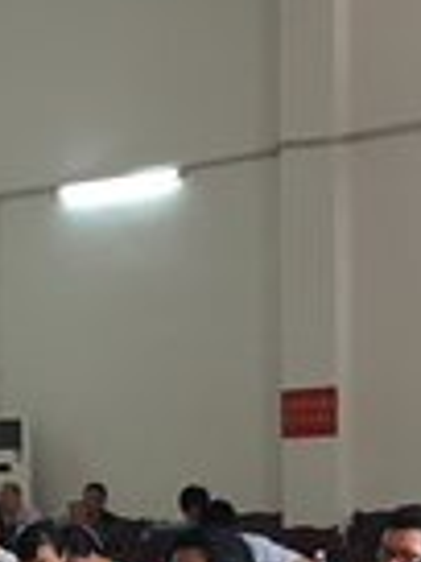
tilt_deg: -3.9
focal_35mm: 107
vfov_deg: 17.8
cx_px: -310
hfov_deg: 12.7
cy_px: 605
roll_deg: +1.5
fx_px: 1735
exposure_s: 1/33
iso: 64
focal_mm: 4.15
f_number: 2.2
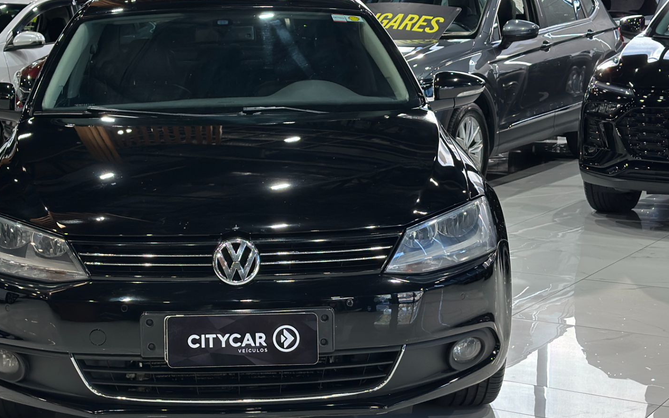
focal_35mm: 69
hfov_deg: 29.6
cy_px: 224
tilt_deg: -9.6
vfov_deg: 18.9
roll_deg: +1.3
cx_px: 236
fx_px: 1258
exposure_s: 1/120
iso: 160
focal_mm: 6.86
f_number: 1.78
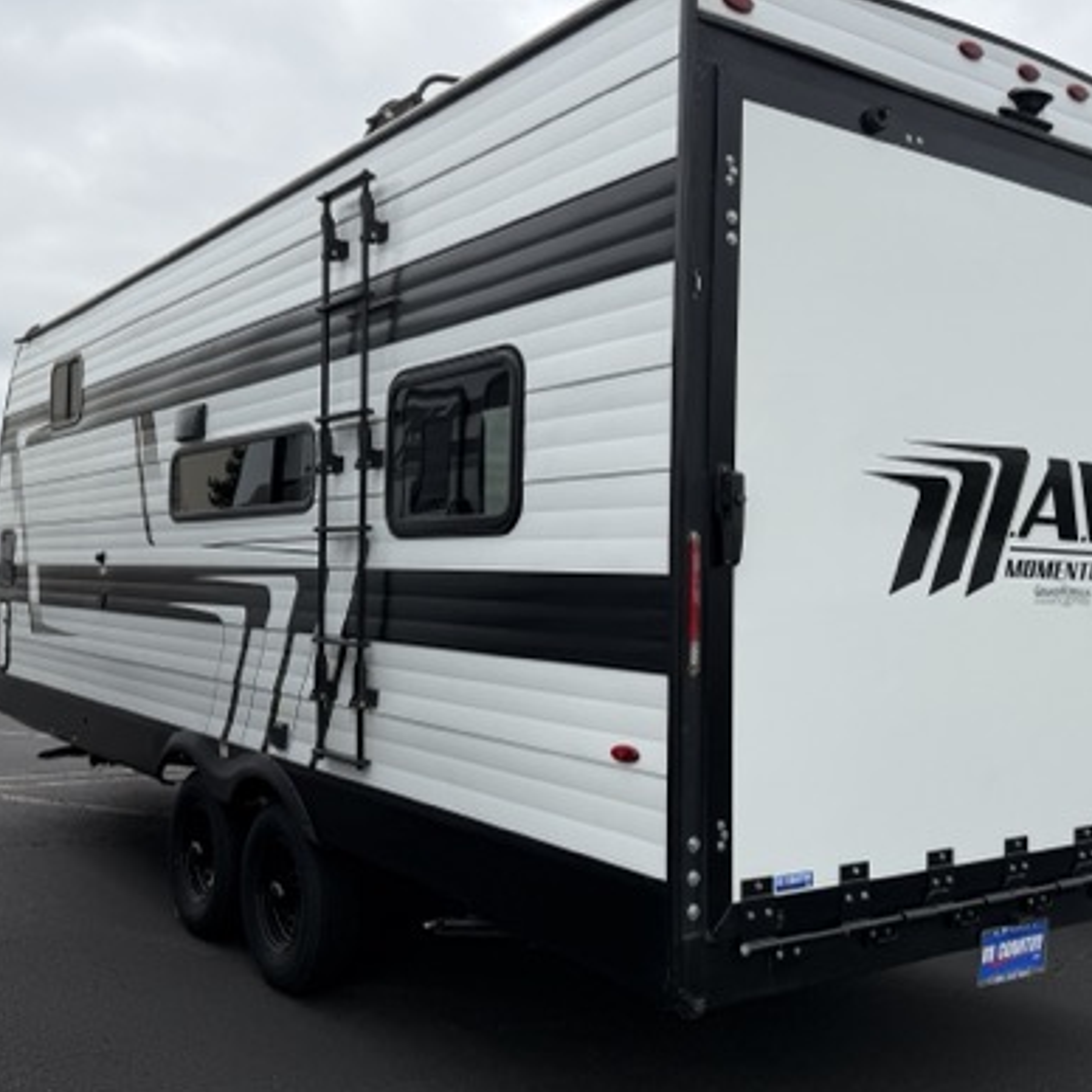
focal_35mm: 35
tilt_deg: +3.2
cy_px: 535
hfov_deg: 47.2
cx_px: 521
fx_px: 1249
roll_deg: +2.1
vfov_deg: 47.2
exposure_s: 1/4167
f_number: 1.78
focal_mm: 6.76
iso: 80
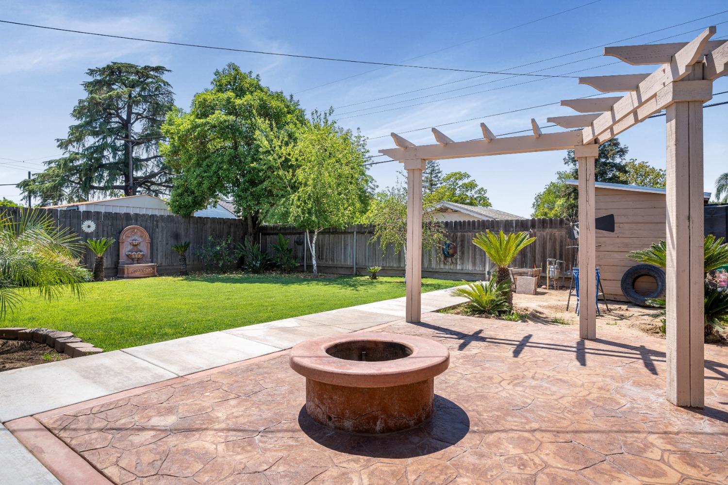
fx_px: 404
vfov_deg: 61.9
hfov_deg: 84.0
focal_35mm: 20
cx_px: 364
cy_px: 242
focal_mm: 20
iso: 100
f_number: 8
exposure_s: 1/640
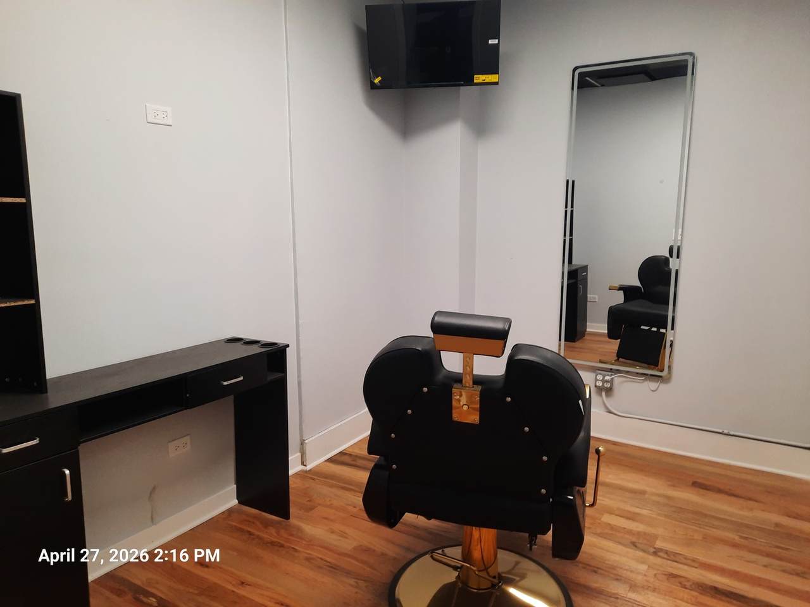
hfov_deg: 69.4
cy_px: 304
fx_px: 585
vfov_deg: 54.9
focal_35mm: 25
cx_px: 405
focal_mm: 4.6
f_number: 2
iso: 125
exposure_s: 1/60
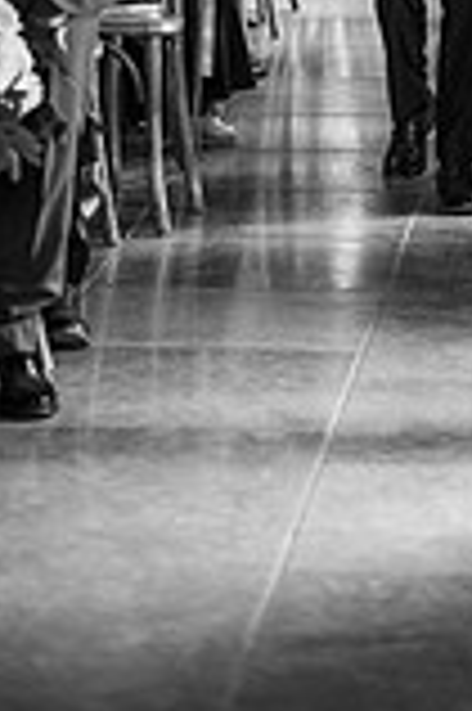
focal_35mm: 242
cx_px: 560
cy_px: -279
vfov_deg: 8.4
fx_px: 4769
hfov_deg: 5.6
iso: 500
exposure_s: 1/200
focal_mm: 85
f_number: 1.8
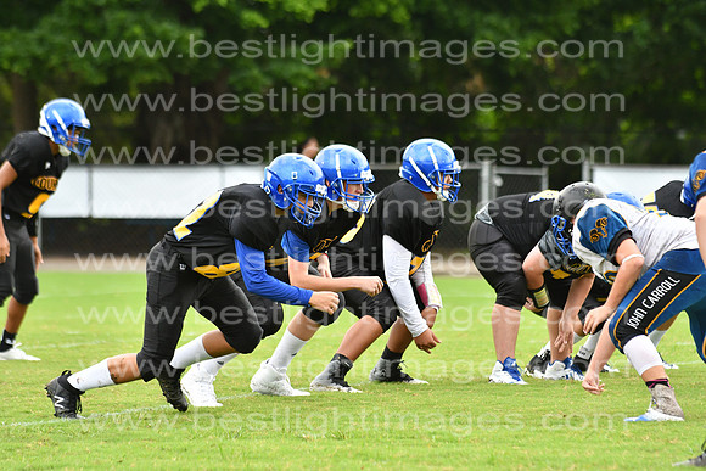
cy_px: 236
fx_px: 4119
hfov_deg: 9.8
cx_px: 353
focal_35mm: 210
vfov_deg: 6.5
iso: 800
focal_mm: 140
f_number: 3.5
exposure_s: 1/1250
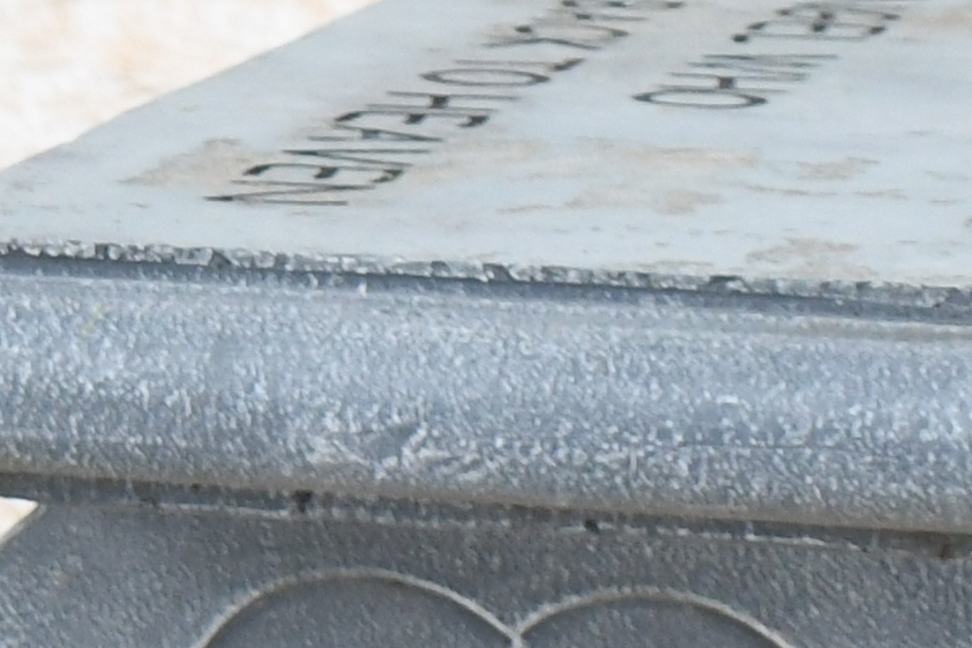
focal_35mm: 258
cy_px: -500
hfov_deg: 7.7
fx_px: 6964
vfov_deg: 5.3
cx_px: -850
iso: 1000
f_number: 5.6
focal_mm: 26
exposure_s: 1/3200
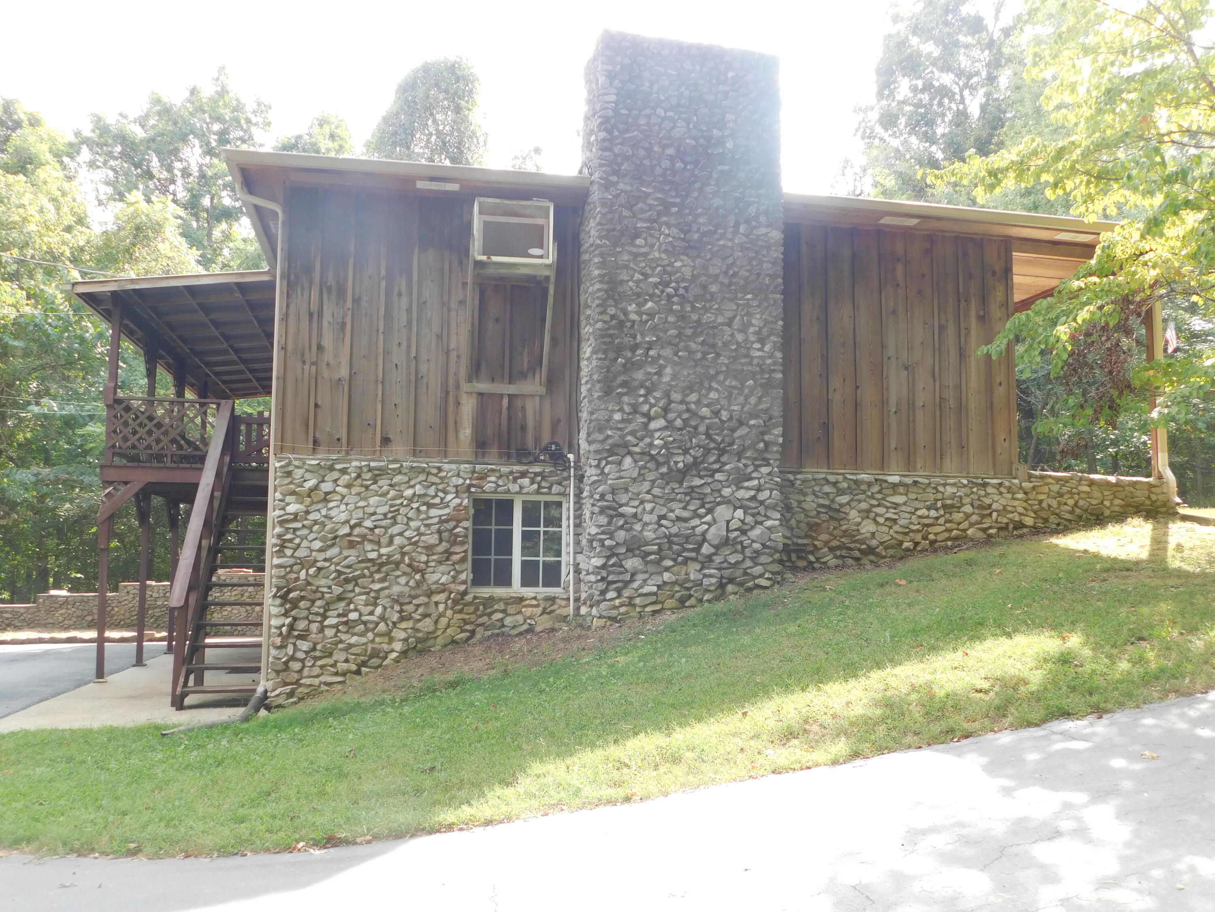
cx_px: 608
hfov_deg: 60.0
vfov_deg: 46.8
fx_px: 1053
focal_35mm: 30
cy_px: 456
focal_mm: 5.3
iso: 125
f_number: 3.2
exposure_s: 1/125
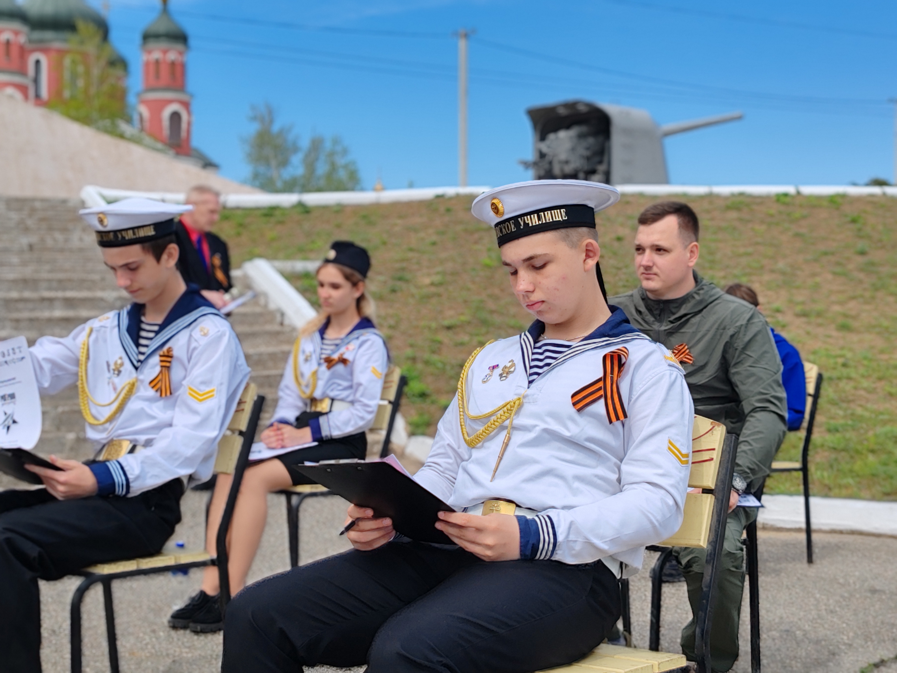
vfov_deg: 27.0
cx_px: 448
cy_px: 336
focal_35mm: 54
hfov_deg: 35.5
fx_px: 1399
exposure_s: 1/740
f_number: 4
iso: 50
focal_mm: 6.12
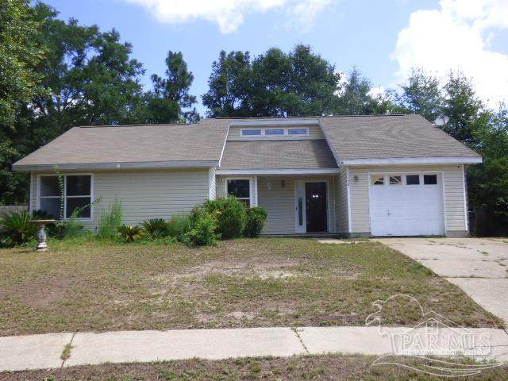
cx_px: 254
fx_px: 470
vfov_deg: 44.2
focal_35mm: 32
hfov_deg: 56.8
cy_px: 190
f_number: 3.3
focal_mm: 5.53
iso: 100
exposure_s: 1/640
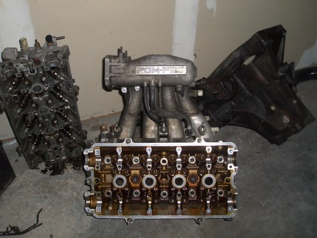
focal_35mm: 36
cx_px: 158
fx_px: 330
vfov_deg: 39.7
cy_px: 119
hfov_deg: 51.4
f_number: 4
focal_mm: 4.8
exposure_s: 1/40
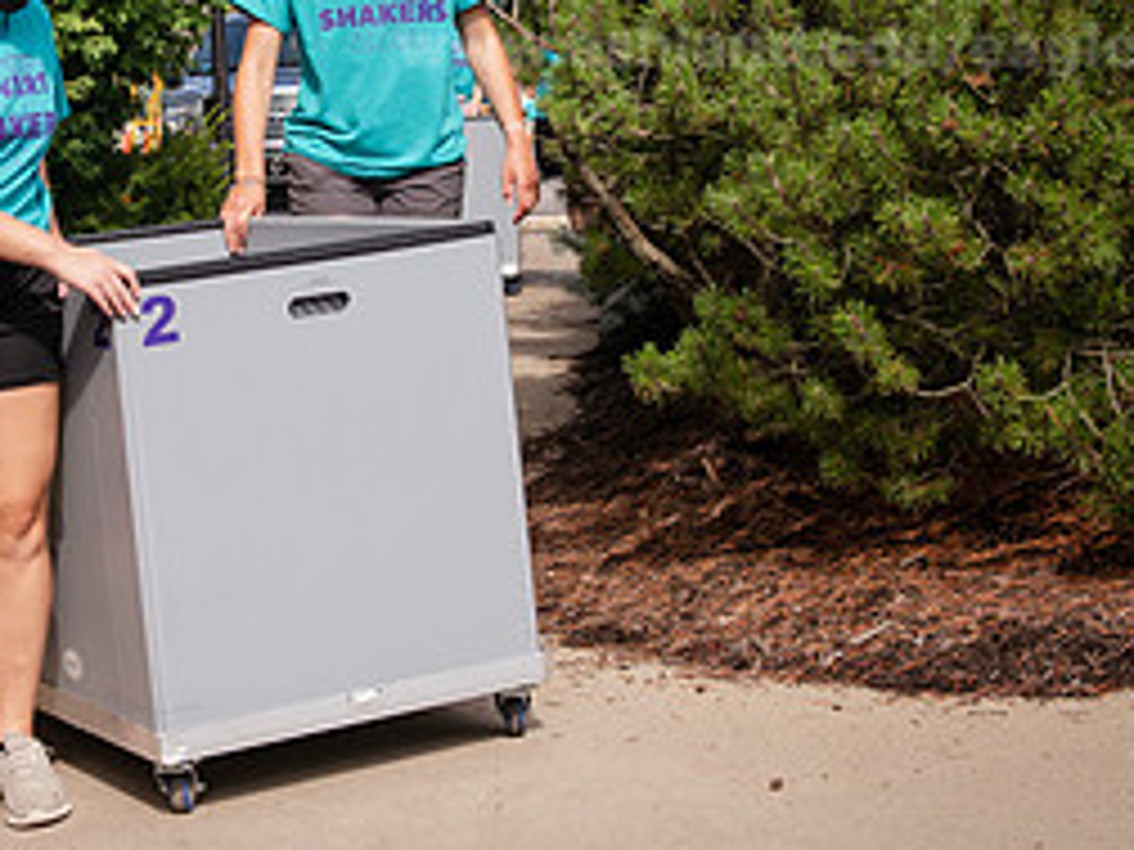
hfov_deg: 22.9
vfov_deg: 17.4
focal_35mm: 84
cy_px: 142
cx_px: 194
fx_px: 2752
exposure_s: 1/500
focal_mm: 38
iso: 160
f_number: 5.6
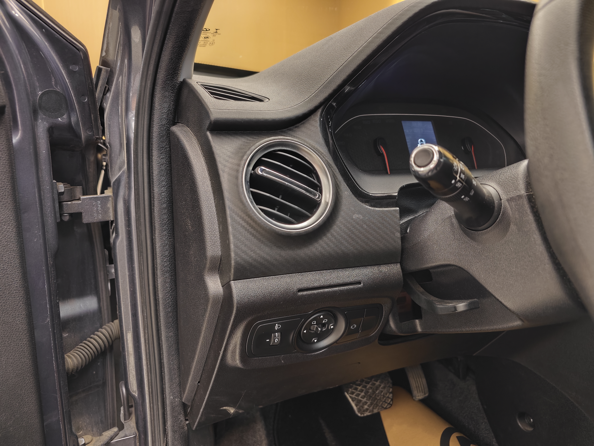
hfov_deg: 73.9
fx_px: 395
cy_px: 223
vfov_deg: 58.9
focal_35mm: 23
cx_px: 297
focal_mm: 8.7
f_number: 1.9
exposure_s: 1/25
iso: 1250
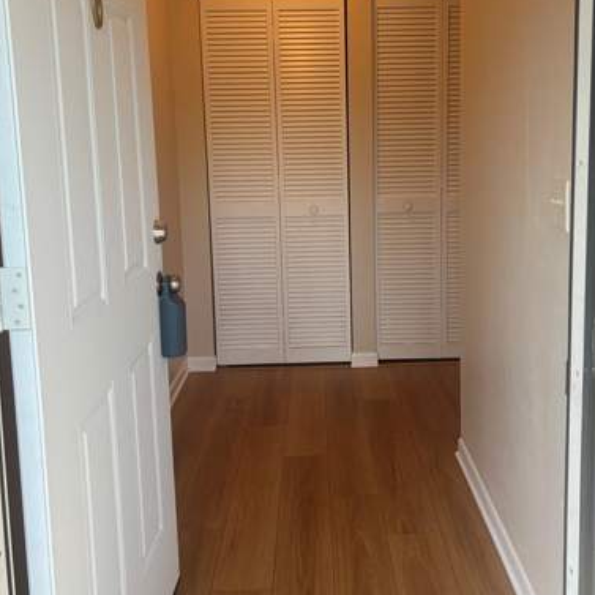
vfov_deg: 42.7
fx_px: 758
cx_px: 339
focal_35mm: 39
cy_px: 241
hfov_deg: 42.7
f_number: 1.6
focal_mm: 5.96
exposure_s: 1/120
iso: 80
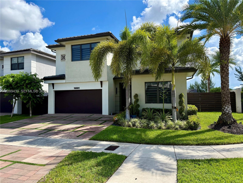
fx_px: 168
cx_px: 122
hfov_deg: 71.6
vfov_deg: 56.8
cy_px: 92
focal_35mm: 24
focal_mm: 6.76
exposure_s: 1/4673
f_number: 1.78
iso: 100
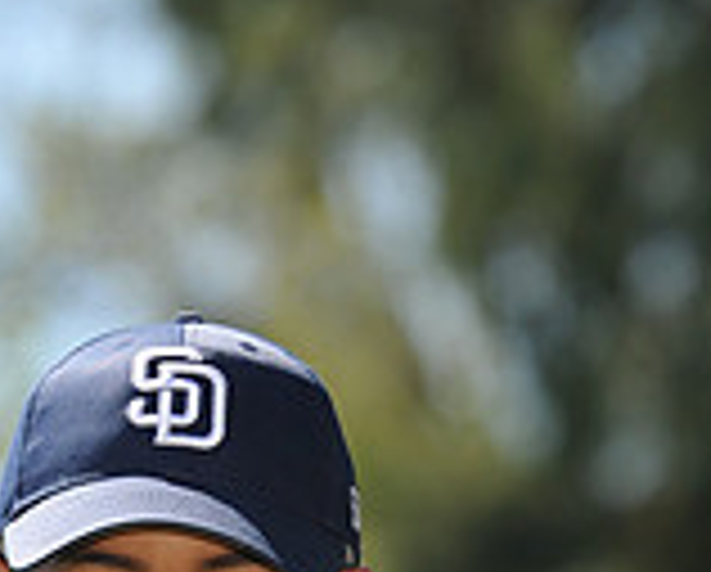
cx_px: 104
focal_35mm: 412
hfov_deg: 4.7
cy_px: 775
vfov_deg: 3.8
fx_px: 8686
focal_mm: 120
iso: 200
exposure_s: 1/1000
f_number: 4
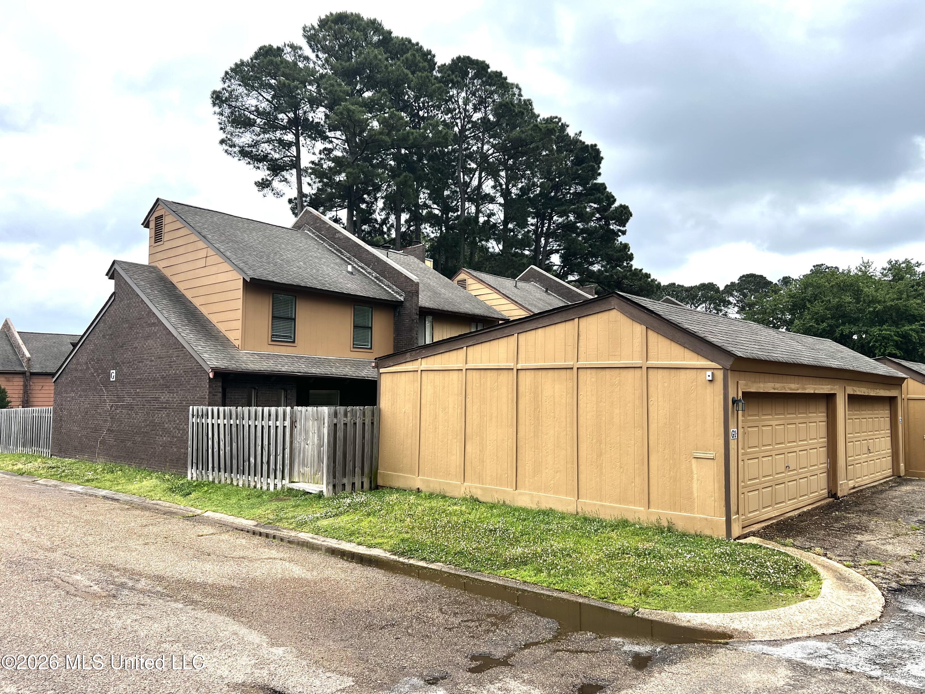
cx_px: 462
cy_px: 347
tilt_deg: +3.6
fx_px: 695
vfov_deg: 53.1
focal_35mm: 26
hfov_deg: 67.3
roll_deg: +0.9
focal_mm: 5.7
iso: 50
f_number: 1.5
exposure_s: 1/1901
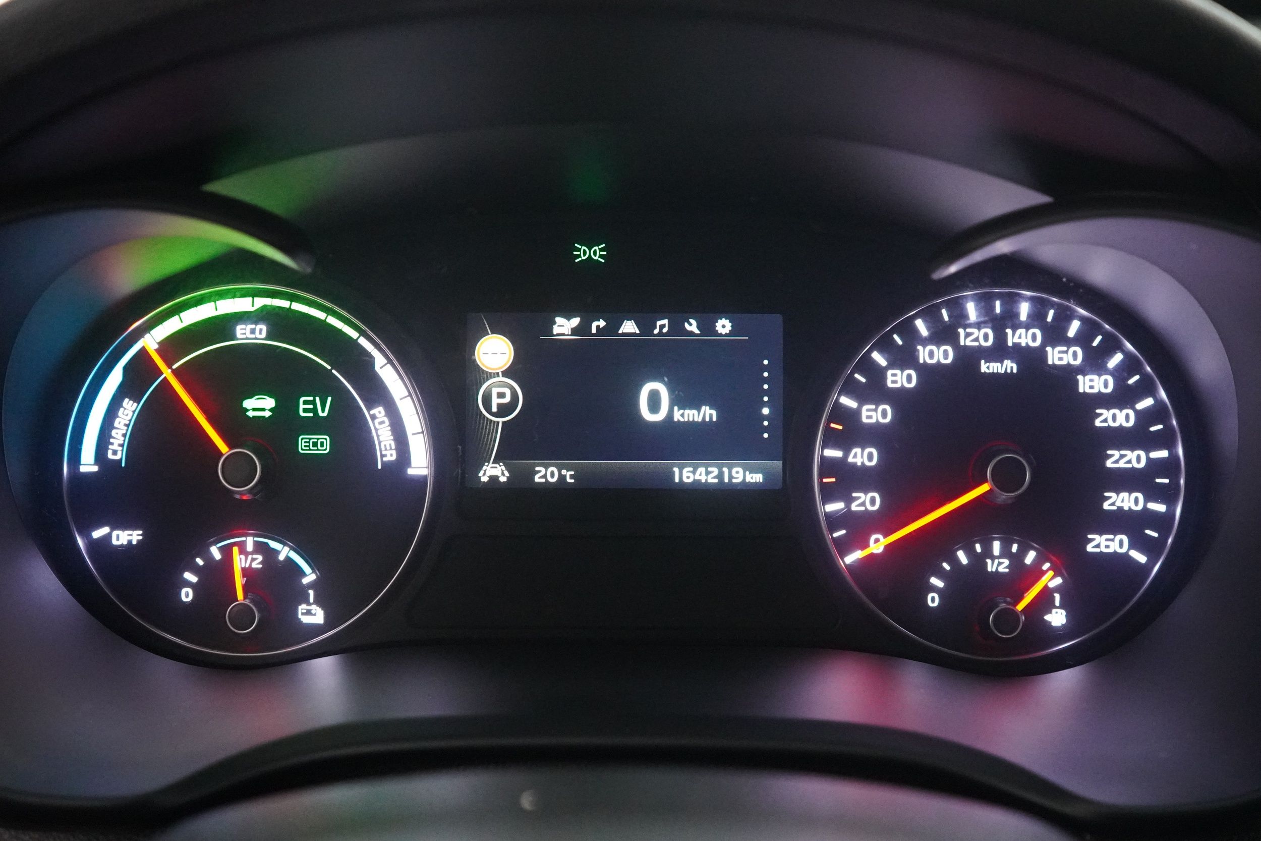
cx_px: 630
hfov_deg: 46.4
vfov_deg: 31.9
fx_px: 1471
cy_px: 420
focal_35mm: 42
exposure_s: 1/20
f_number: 3.5
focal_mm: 28
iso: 6400
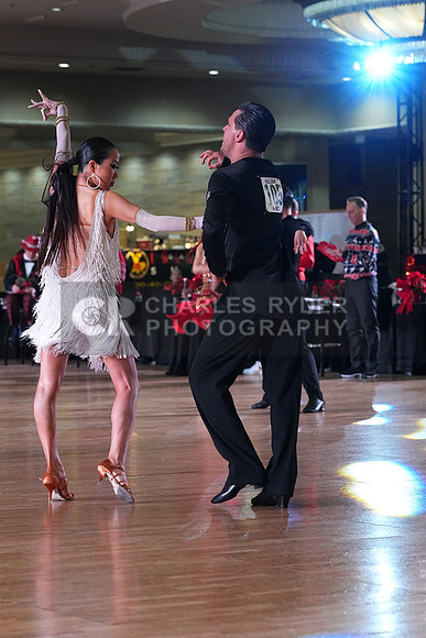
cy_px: 319
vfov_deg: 15.8
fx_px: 2306
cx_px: 213
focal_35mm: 130
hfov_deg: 10.6
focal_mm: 130
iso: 8000
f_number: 5.6
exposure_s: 1/400
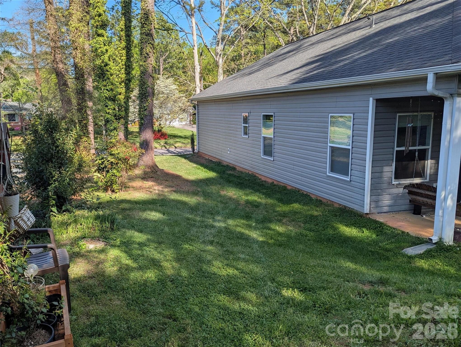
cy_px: 174
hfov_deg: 71.5
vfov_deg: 56.9
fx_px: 320
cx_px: 230
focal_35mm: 24
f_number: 1.85
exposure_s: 1/967
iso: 41
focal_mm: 6.81
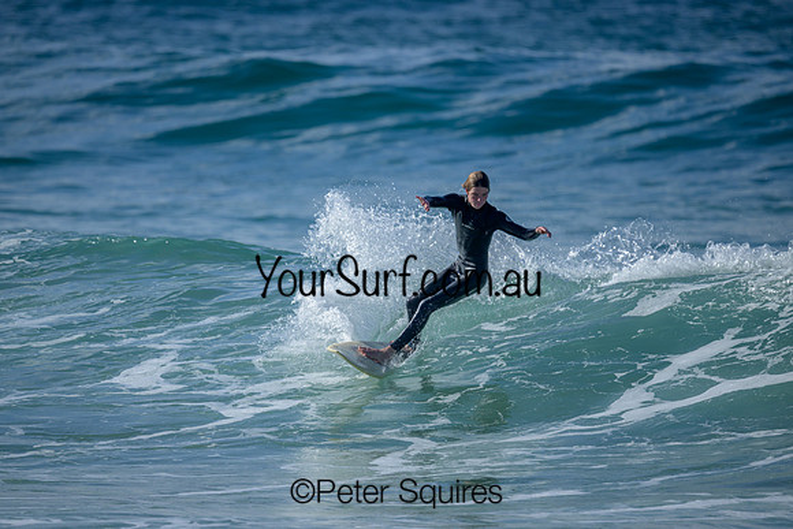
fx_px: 17626
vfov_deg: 1.7
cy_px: 264
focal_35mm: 800
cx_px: 396
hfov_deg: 2.6
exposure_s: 1/2500
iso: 220
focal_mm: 800
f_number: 6.3
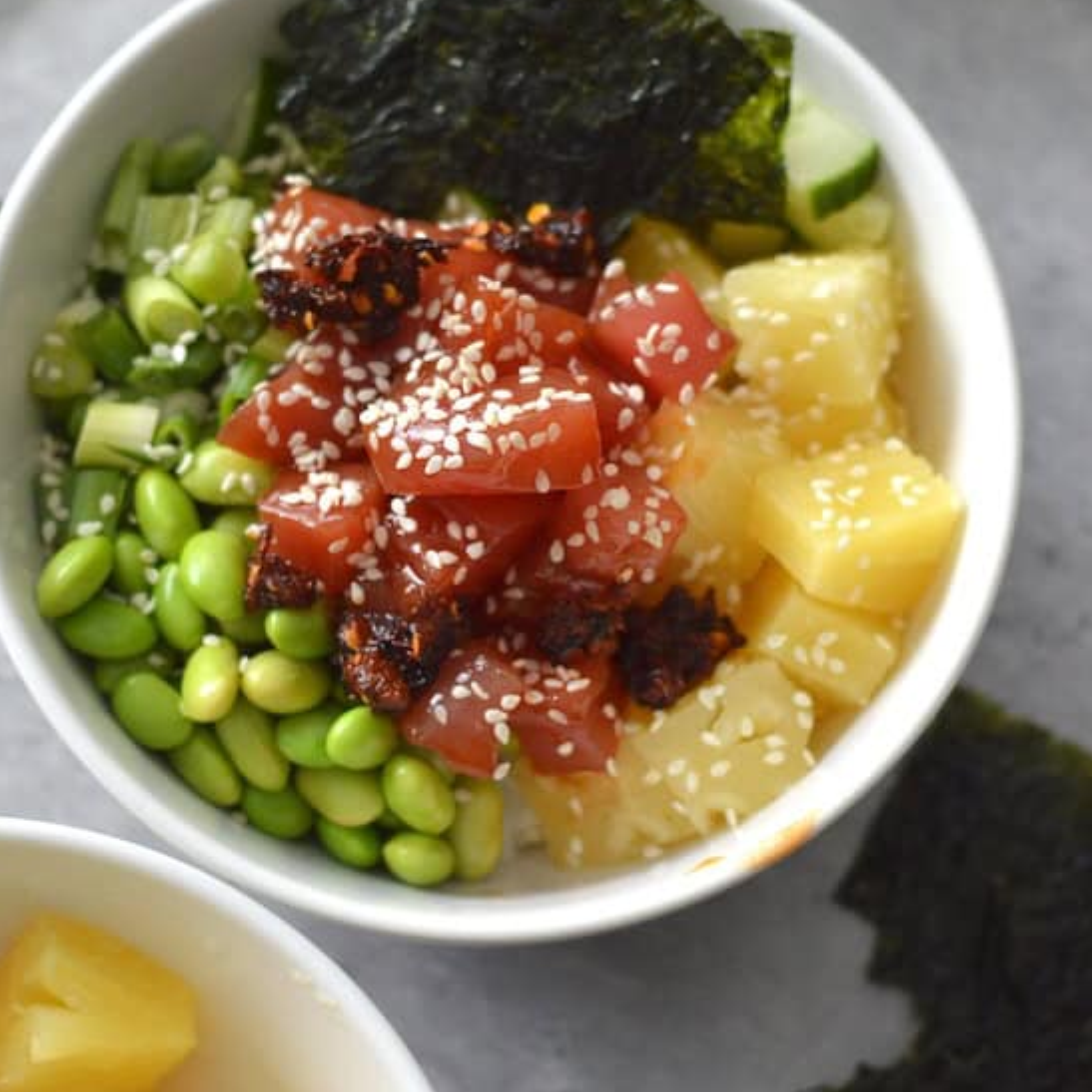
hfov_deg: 16.6
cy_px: 559
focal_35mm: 105
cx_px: 495
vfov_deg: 16.6
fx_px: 3747
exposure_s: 1/500
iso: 1250
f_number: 2.8
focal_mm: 50
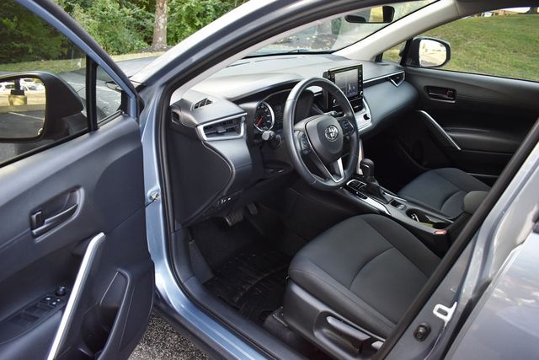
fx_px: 404
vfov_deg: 48.0
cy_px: 180
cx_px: 270
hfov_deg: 67.4
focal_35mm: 27
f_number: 3.5
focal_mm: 18
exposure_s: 1/200
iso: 800
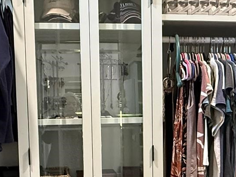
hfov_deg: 36.2
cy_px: 145
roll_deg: +0.7
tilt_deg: -4.2
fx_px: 361
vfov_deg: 26.9
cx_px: 113
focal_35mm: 53
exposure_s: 1/60
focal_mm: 2.22
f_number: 2.2
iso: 640
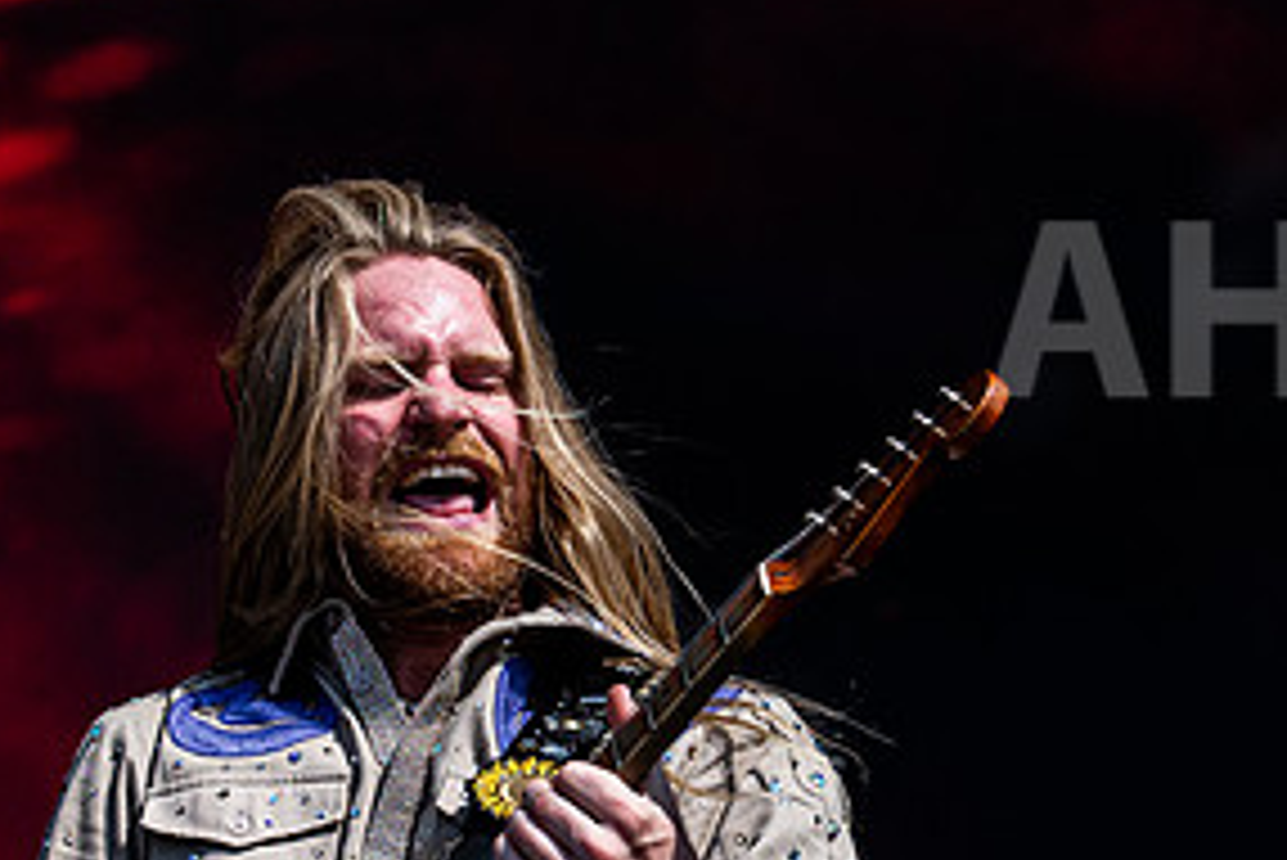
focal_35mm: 267
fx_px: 9550
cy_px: 839
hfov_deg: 7.7
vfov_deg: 5.1
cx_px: 549
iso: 200
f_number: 5
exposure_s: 1/2500
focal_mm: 82
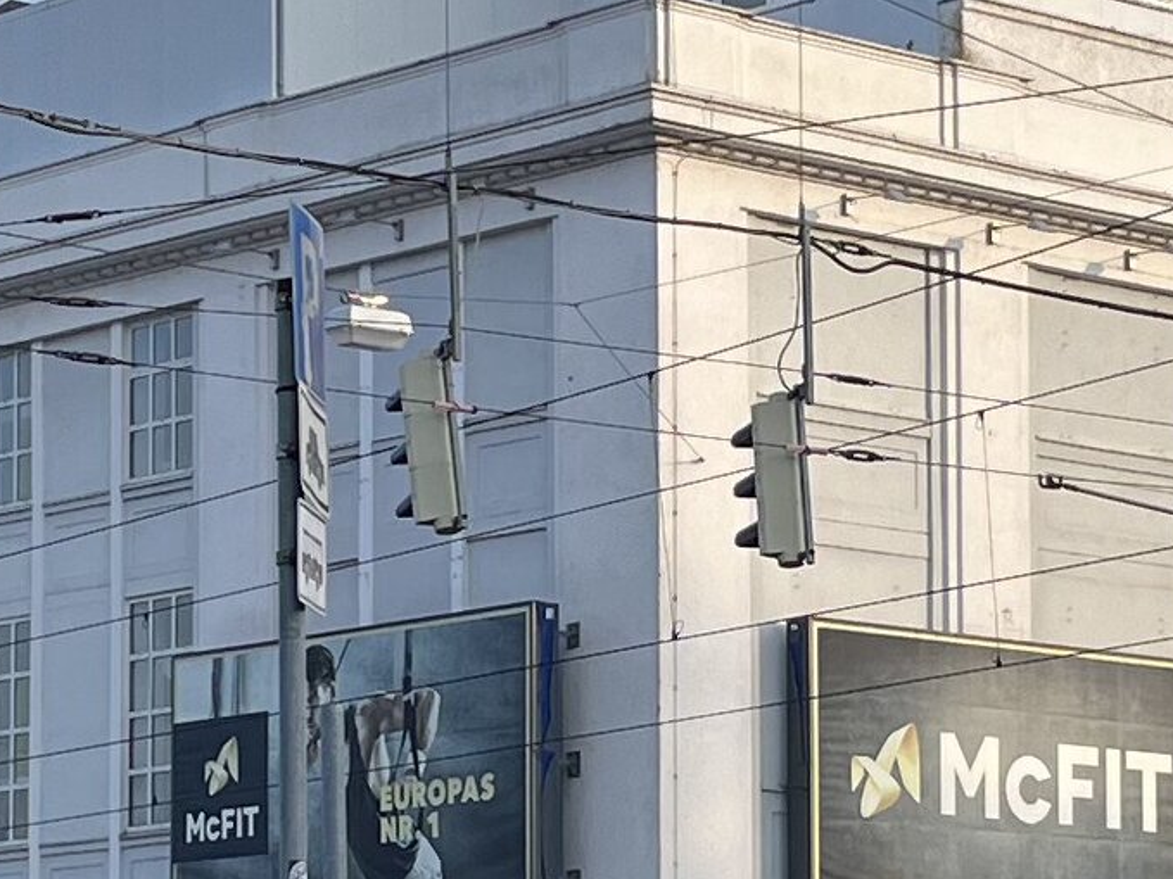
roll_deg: +0.6
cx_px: 888
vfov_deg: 10.0
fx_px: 4980
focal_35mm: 147
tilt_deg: +5.6
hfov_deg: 13.4
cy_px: 855
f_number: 1.6
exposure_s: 1/1266
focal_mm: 5.1
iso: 50
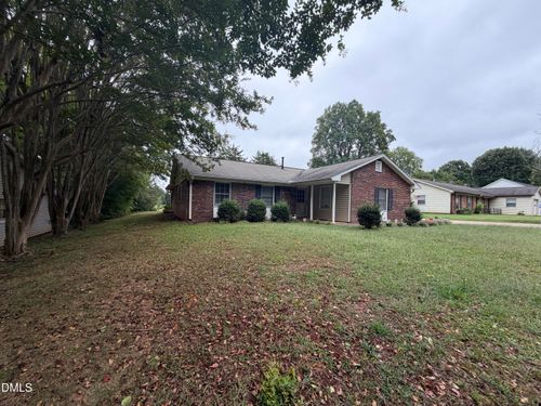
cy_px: 203
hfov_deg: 102.1
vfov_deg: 85.7
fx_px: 219
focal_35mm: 14
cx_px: 270
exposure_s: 1/121
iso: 64
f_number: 2.2
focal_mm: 2.22
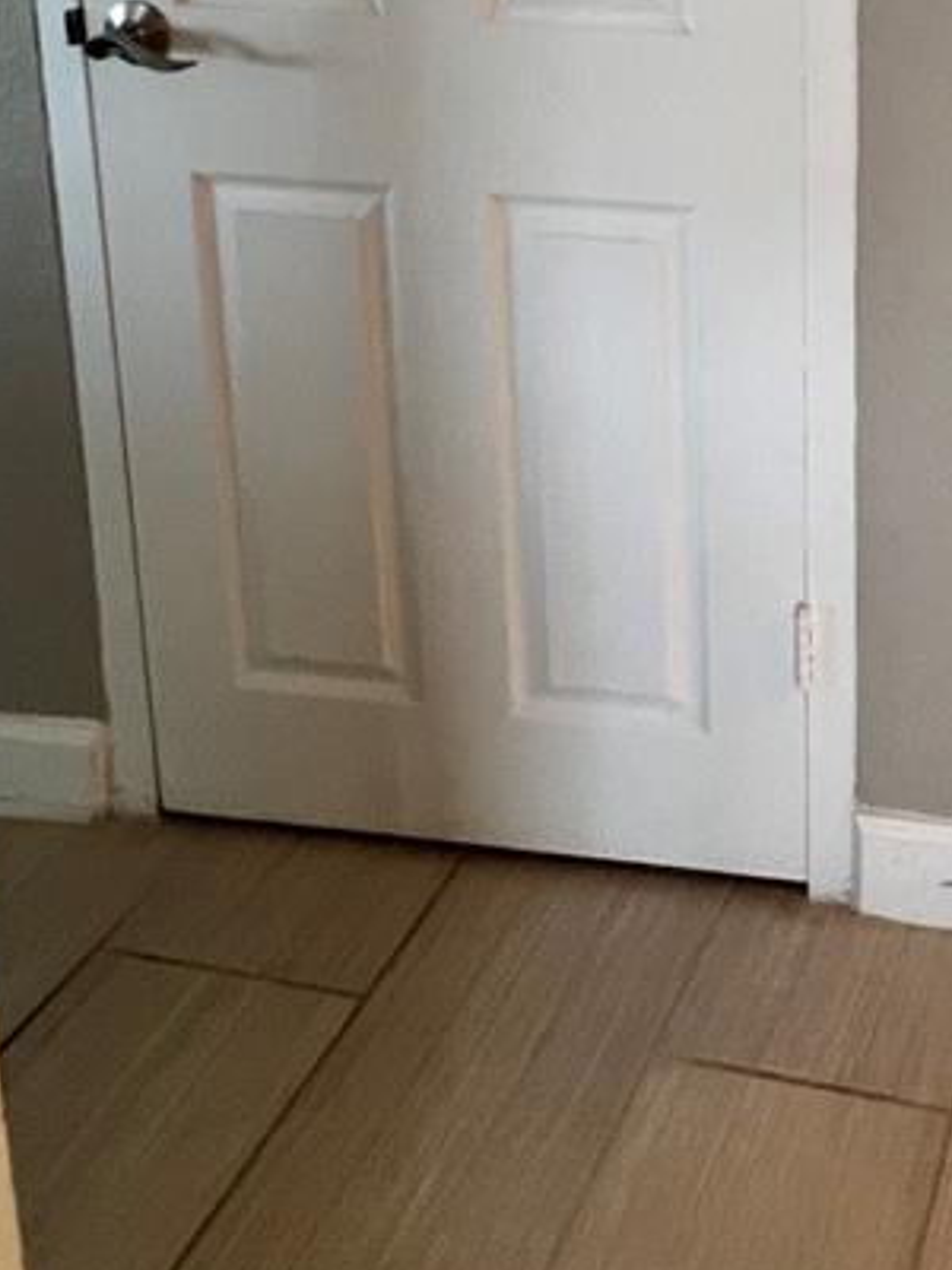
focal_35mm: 39
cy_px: -86
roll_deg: -1.2
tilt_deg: -9.5
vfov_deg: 40.0
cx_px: 1085
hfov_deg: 31.9
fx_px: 1430
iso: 200
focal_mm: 1.57
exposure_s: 1/60
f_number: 1.8
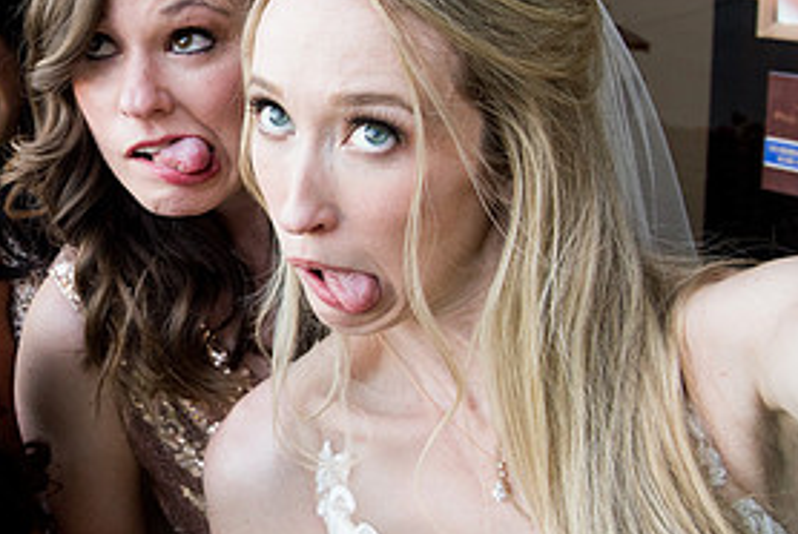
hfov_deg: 36.5
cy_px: 200
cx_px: 49
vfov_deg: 27.0
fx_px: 1109
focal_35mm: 50
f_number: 8
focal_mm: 24
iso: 800
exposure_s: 1/100
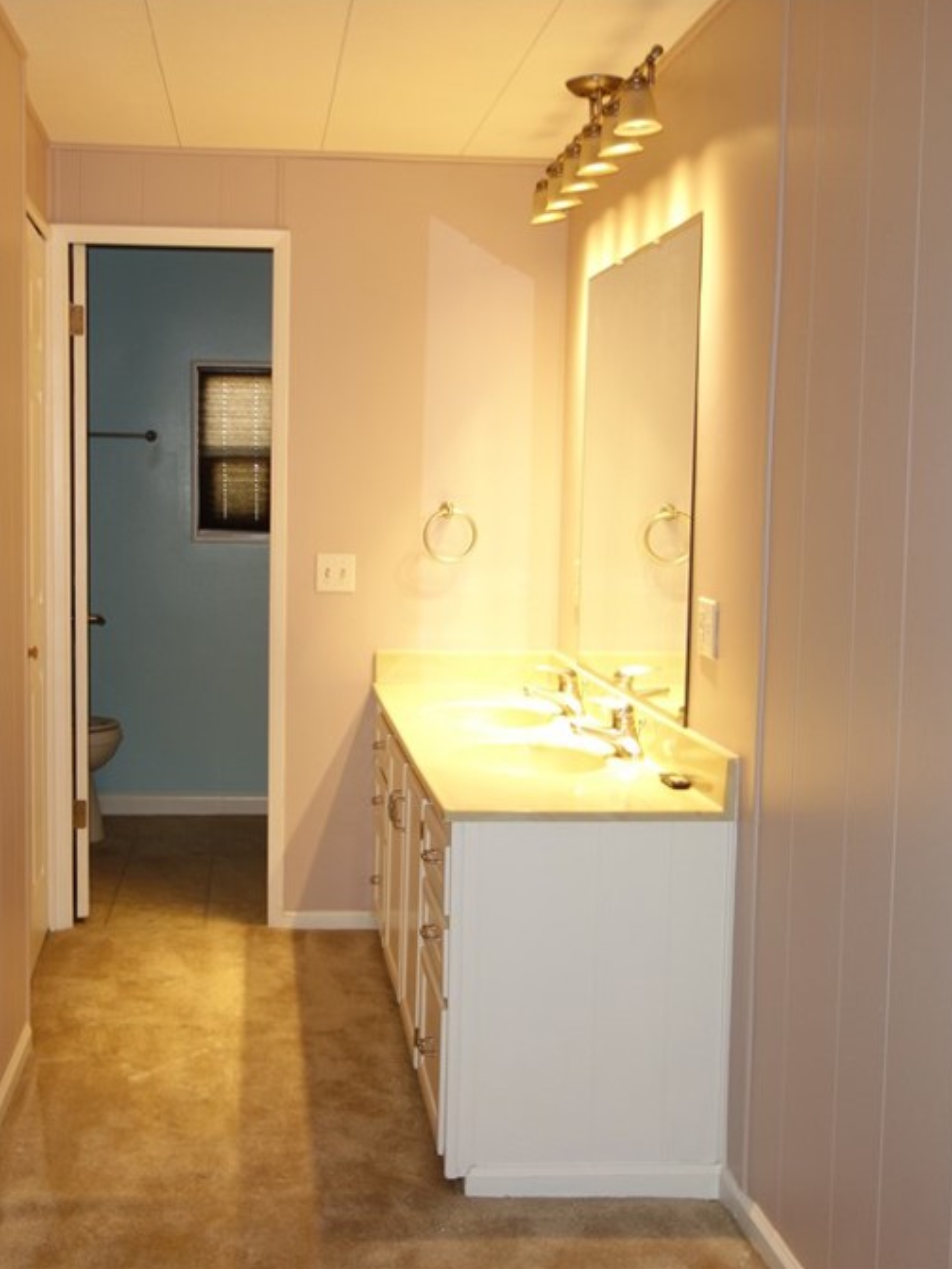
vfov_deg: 45.8
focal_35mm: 41
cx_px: 357
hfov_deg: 34.9
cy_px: 626
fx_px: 1503
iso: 125
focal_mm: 10.4
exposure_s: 1/30
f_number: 1.8
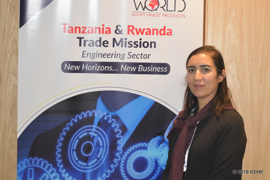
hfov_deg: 19.5
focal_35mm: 105
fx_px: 788
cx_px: 135
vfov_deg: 13.0
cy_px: 90
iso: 1800
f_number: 4
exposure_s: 1/60
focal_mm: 70
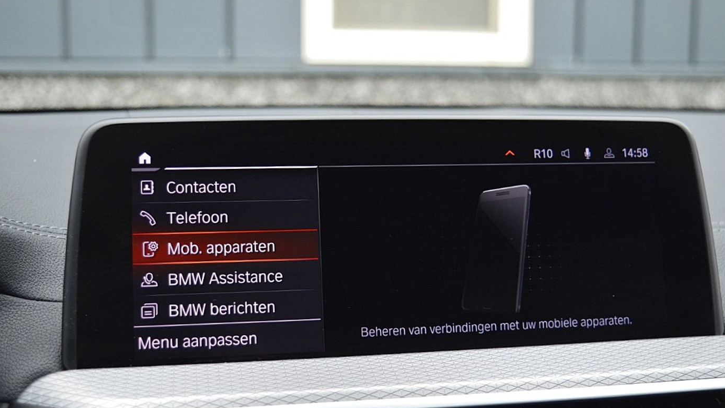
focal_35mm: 51
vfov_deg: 23.5
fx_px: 981
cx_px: 366
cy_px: 201
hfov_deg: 40.6
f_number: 4.5
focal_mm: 32
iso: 800
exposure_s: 1/40
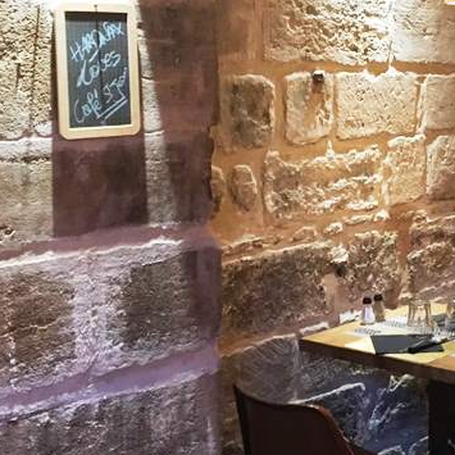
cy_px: 163
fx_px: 1100
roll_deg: -0.9
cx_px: 386
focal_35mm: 74
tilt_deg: -5.8
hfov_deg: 22.9
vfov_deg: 23.3
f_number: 2.2
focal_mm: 4.15
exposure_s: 1/25
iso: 200
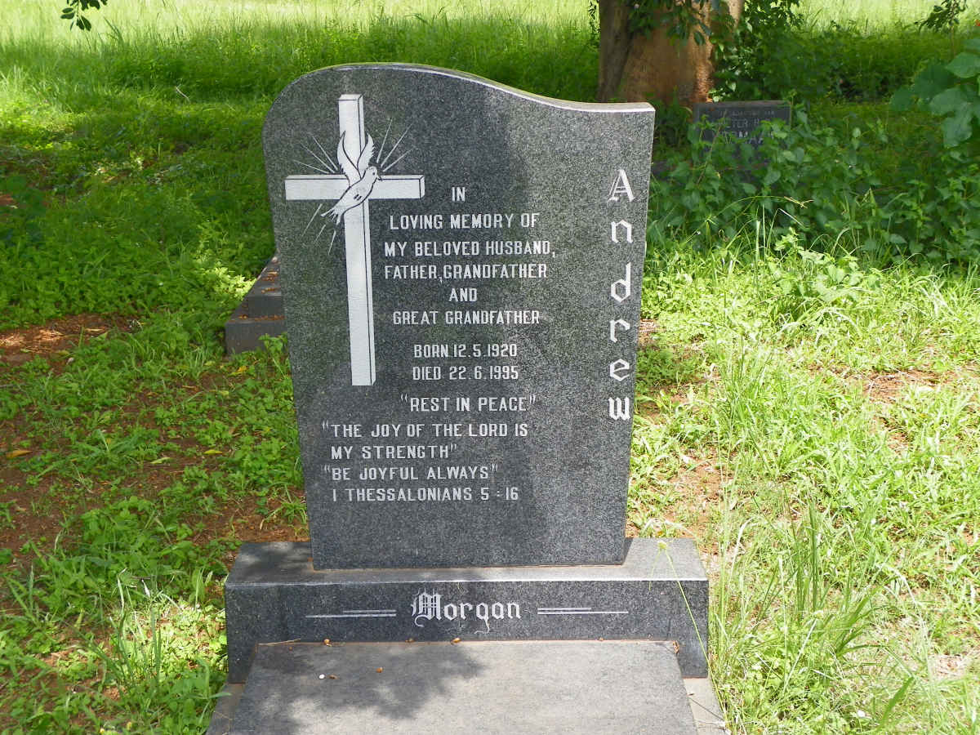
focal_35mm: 50
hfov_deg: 38.2
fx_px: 1416
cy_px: 368
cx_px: 490
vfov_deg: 29.1
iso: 64
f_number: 4
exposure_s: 1/160
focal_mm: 8.9
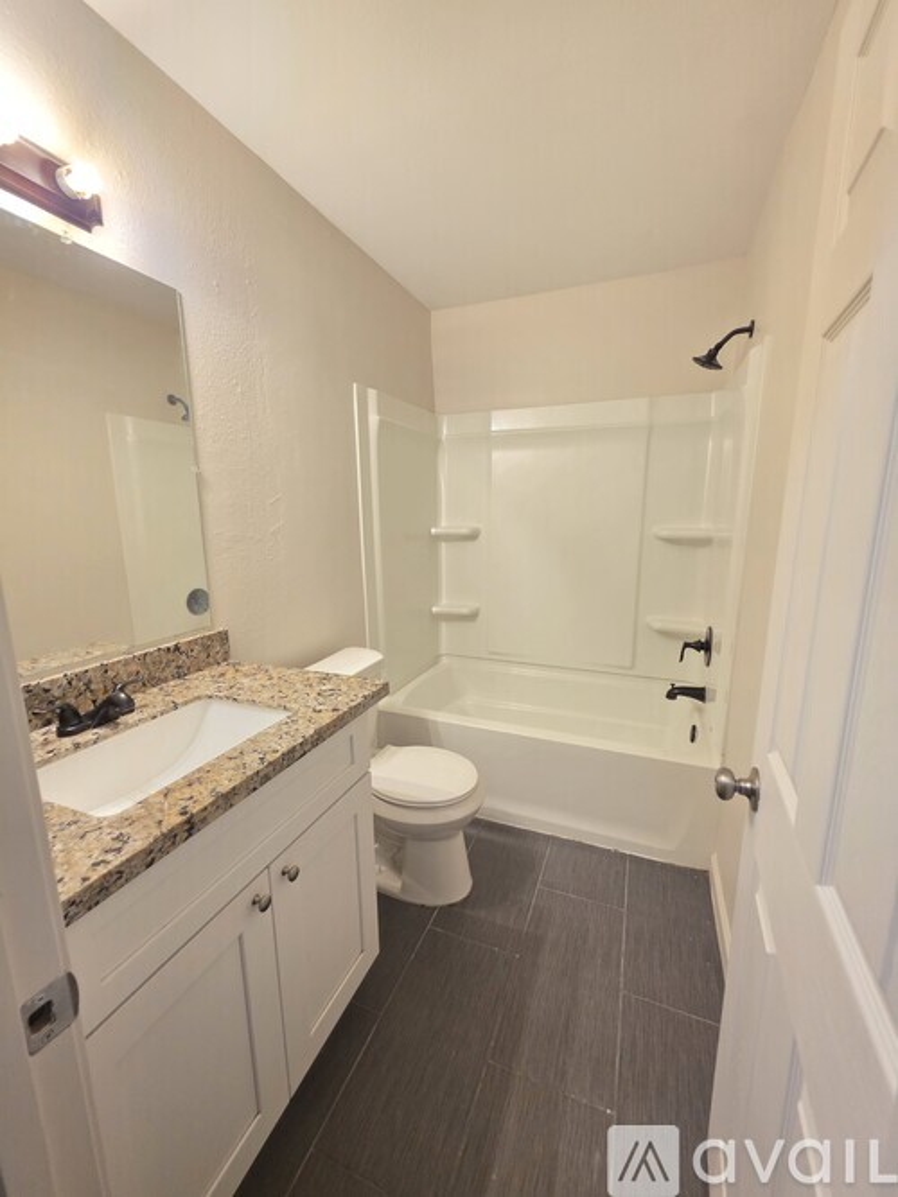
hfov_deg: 89.9
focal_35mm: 13
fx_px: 450
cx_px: 449
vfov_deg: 106.2
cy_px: 598
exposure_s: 1/60
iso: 320
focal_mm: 2.2
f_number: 1.9
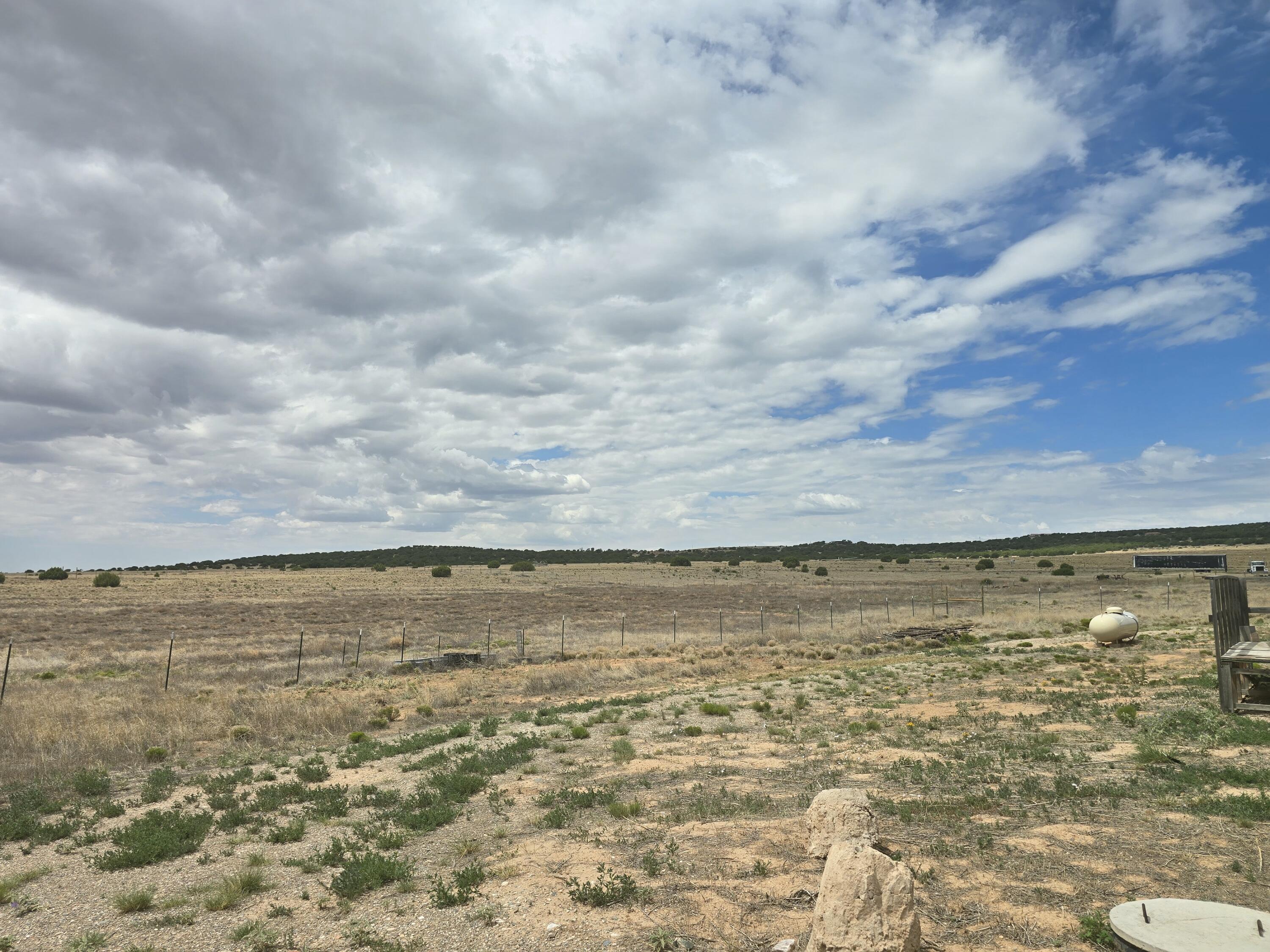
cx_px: 635
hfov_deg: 73.9
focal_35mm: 23
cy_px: 476
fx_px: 844
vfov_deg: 58.9
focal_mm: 6.3
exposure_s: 1/1293
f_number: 1.7
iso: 12
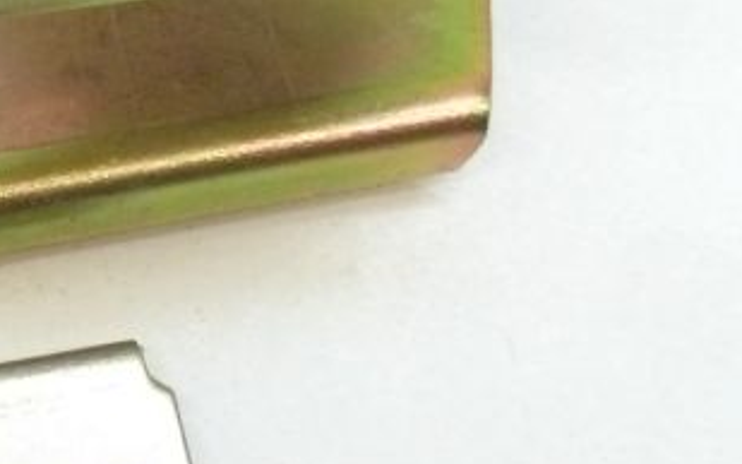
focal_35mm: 176
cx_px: -232
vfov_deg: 7.4
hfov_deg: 11.6
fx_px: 3558
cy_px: -10
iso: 400
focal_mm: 9.1
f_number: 3.9
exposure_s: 1/30
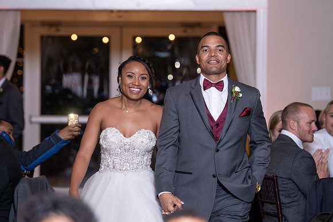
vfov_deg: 6.6
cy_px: 83
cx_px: 152
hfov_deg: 9.8
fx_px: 1933
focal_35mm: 209
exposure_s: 1/200
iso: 800
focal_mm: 162
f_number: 4
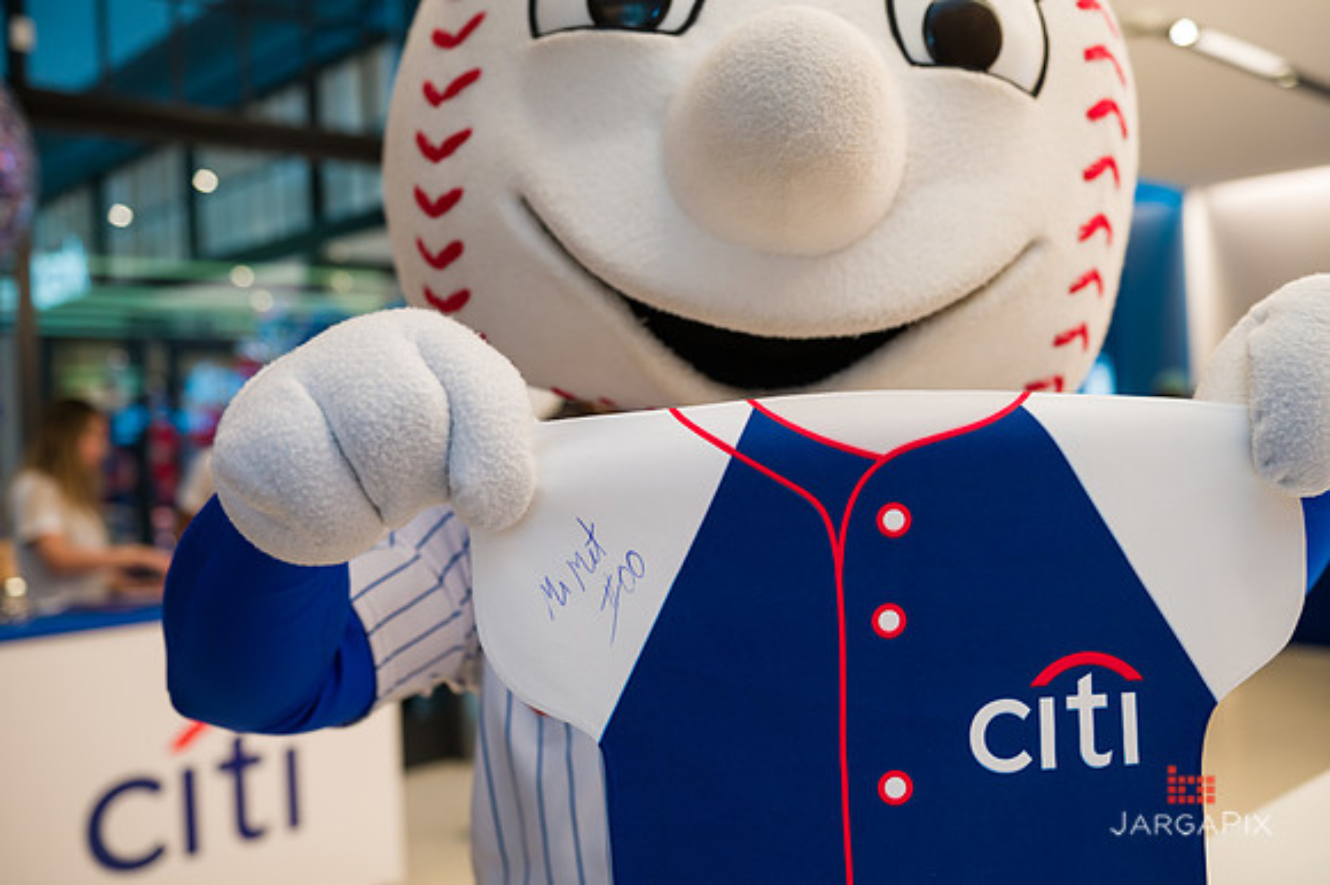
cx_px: 665
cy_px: 442
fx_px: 1292
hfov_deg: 54.5
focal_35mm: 35
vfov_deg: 37.8
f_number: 4
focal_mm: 35
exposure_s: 1/200
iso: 500
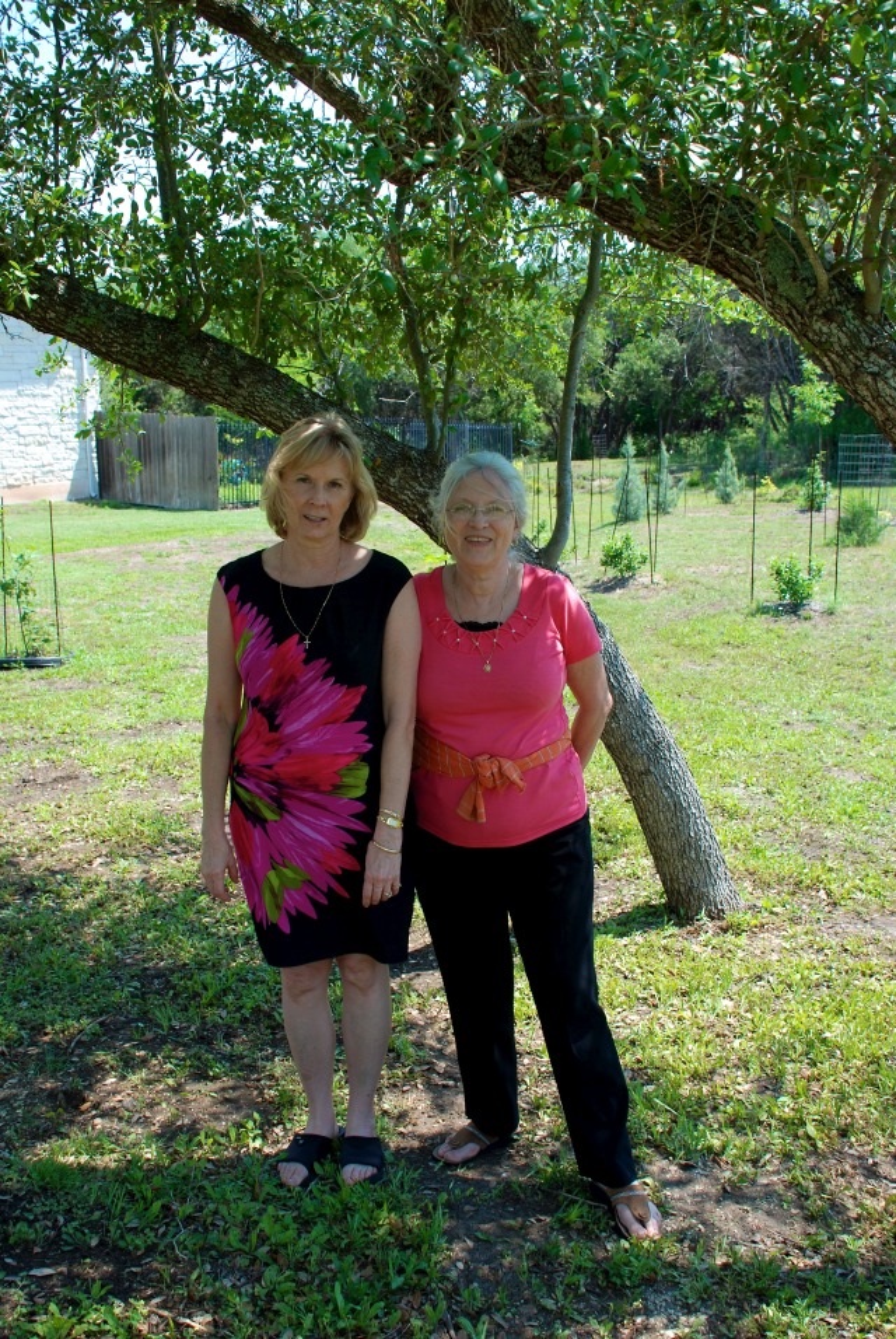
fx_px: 1340
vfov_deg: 53.1
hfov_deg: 37.0
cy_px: 670
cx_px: 448
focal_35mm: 36
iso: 100
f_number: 5.6
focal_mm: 24
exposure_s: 1/125
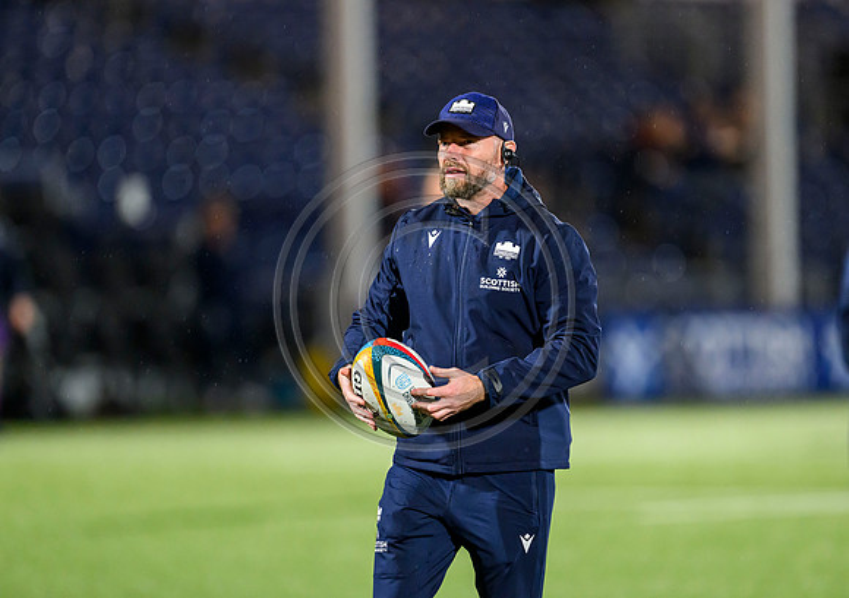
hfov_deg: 4.3
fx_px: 11405
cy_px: 314
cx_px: 494
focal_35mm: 475
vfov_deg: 3.0
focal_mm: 400
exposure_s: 1/640
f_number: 2.8
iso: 5000
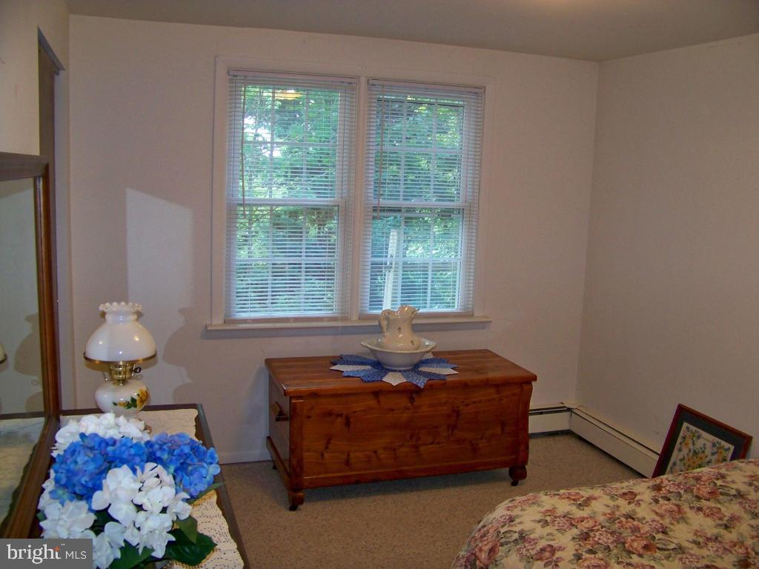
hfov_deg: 55.4
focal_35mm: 33
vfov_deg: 42.9
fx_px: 724
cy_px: 284
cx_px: 380
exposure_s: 1/30
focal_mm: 5.85
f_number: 2.8
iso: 200
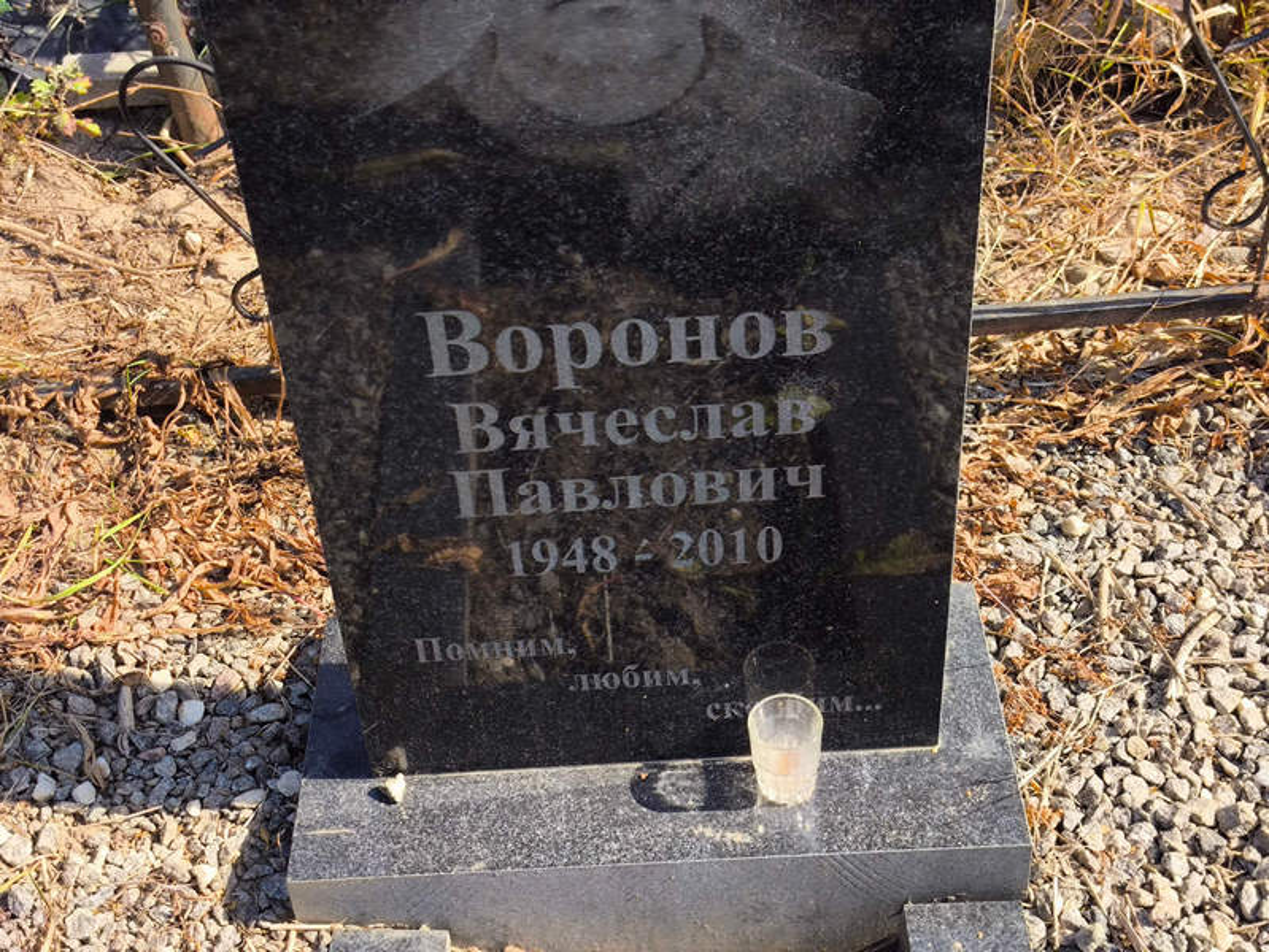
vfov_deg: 29.1
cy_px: 476
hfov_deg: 38.2
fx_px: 1834
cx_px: 634
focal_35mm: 50
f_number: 1.7
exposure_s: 1/624
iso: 50
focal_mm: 4.71
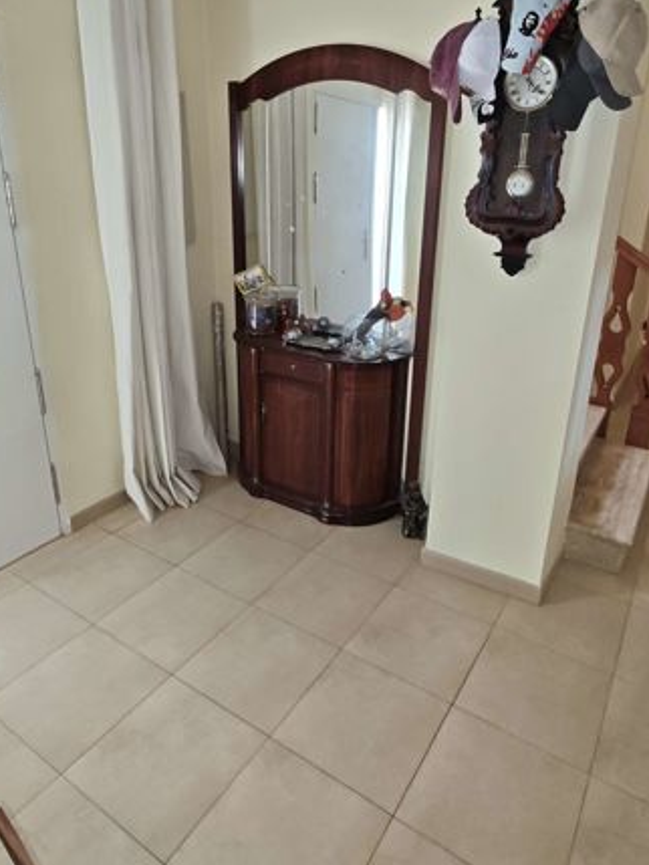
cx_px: 330
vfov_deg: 73.6
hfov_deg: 58.9
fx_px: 575
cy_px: 383
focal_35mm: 23
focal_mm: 2.16
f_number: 2.2
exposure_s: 1/34.5
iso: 500
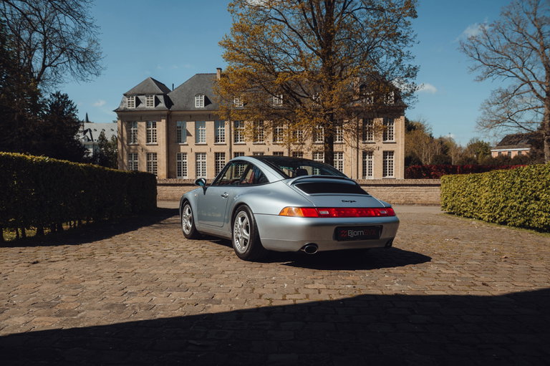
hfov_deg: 63.7
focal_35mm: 29
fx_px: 443
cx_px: 275
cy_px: 183
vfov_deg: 44.9
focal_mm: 29
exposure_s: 1/500
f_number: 5
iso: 100
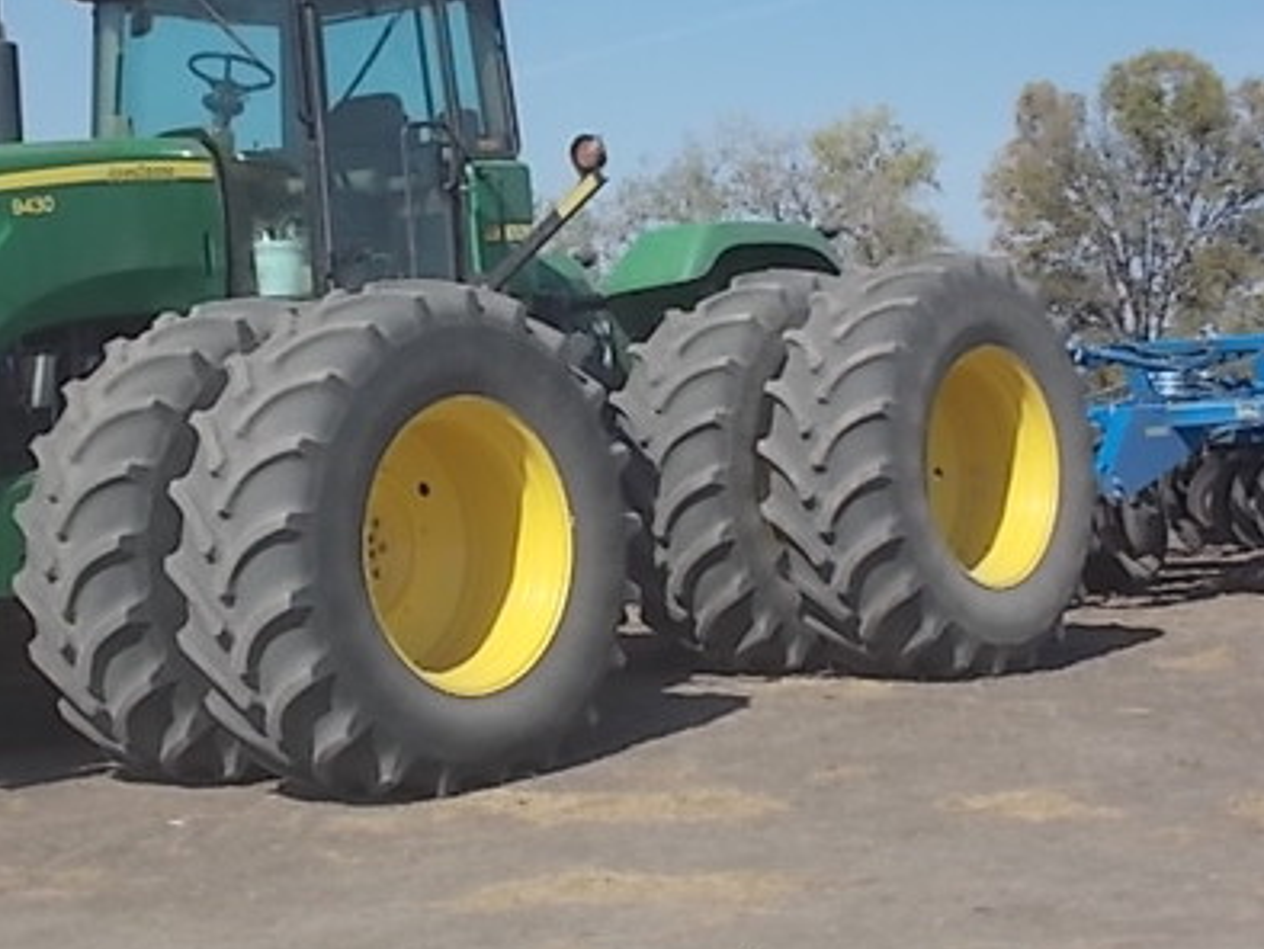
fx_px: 2923
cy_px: 442
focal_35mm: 80
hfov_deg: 24.3
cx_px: 404
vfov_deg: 18.5
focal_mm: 10.3
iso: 80
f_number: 12.3
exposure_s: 1/80
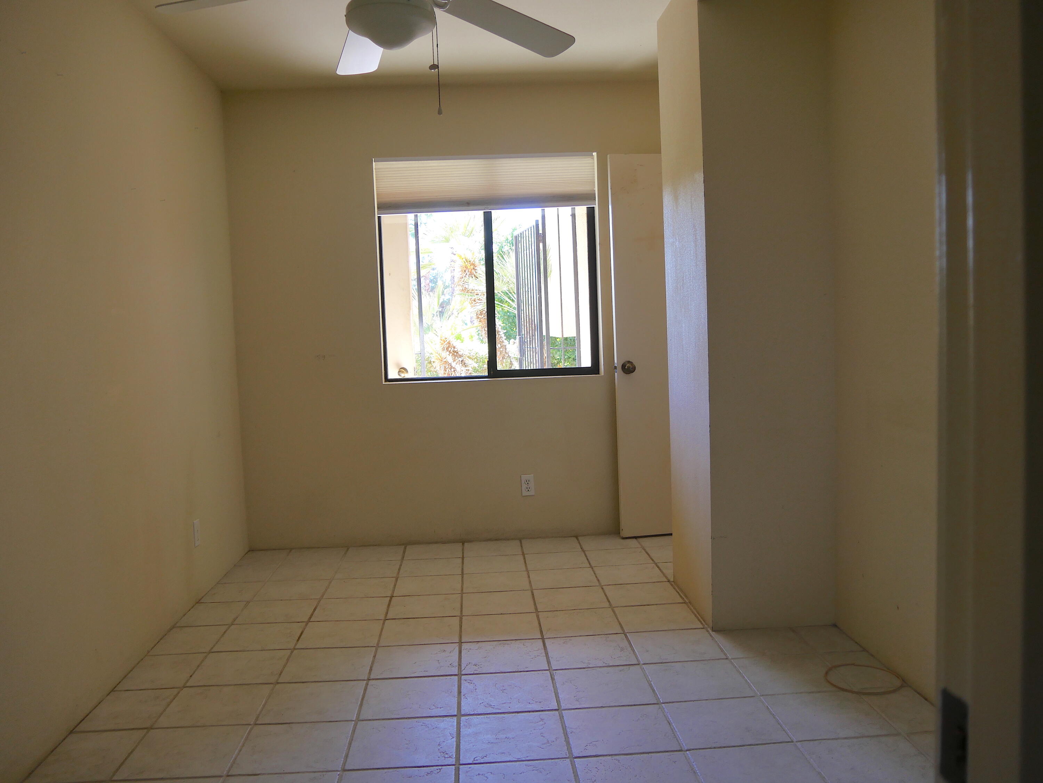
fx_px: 844
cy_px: 392
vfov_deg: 49.7
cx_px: 522
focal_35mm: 28
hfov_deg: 63.4
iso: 200
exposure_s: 1/60
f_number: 3.5
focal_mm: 14
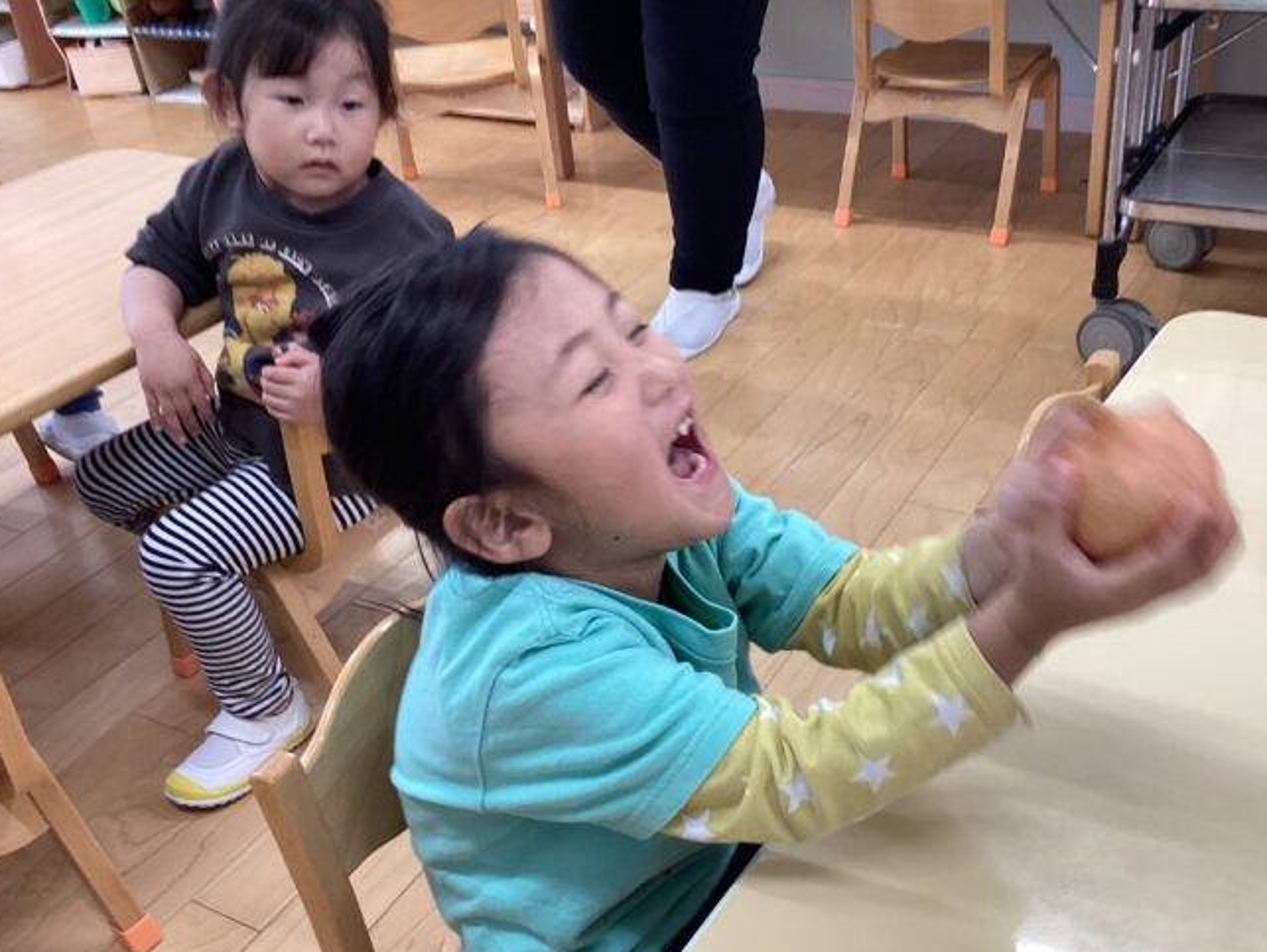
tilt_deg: -37.6
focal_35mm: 37
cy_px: 566
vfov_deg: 38.6
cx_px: 664
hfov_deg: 50.1
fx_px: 1355
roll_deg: +2.5
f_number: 2.4
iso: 100
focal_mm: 3.3
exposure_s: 1/50
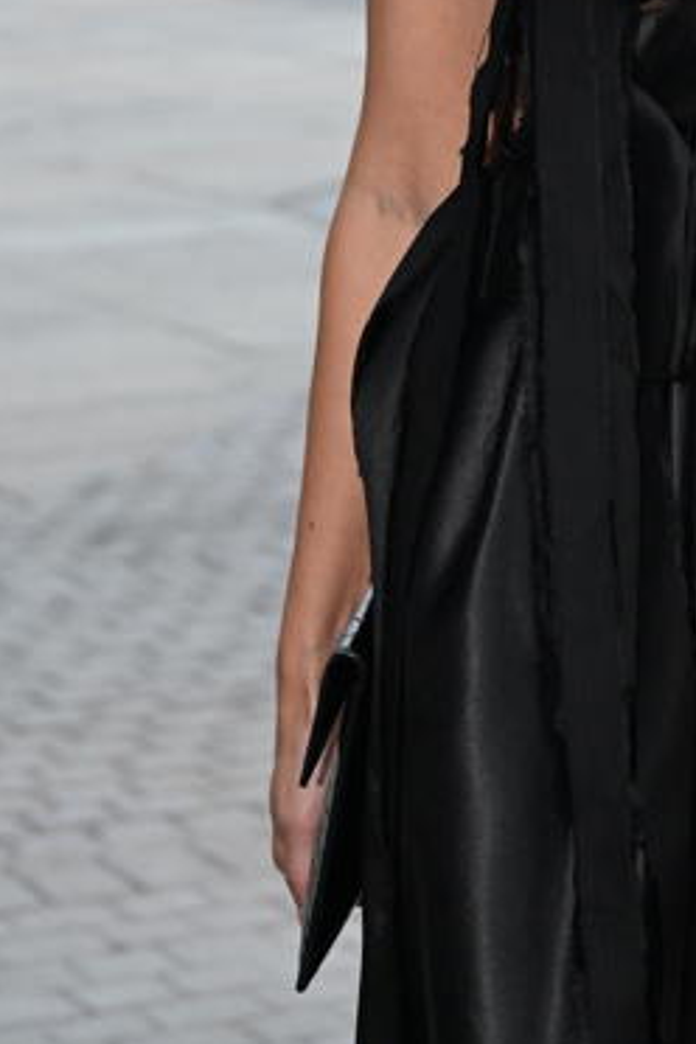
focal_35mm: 156
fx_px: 4524
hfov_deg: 8.7
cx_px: 822
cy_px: 133
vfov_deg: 13.1
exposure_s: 1/400
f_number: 4.5
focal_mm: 56
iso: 2000
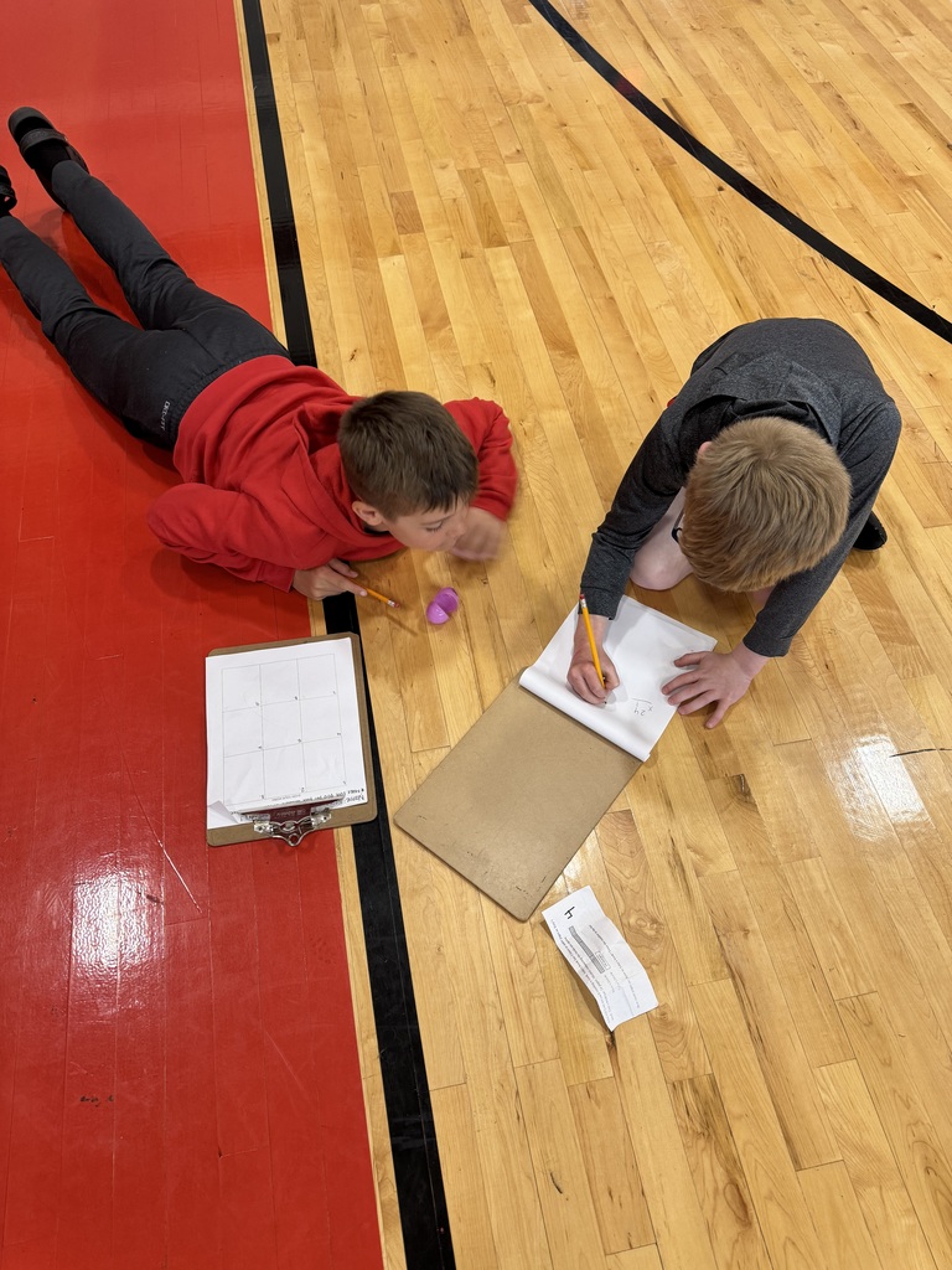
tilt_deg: -56.6
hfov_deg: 56.8
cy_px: 635
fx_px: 880
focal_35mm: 24
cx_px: 476
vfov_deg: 71.6
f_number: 1.78
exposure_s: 1/60
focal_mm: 6.76
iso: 160
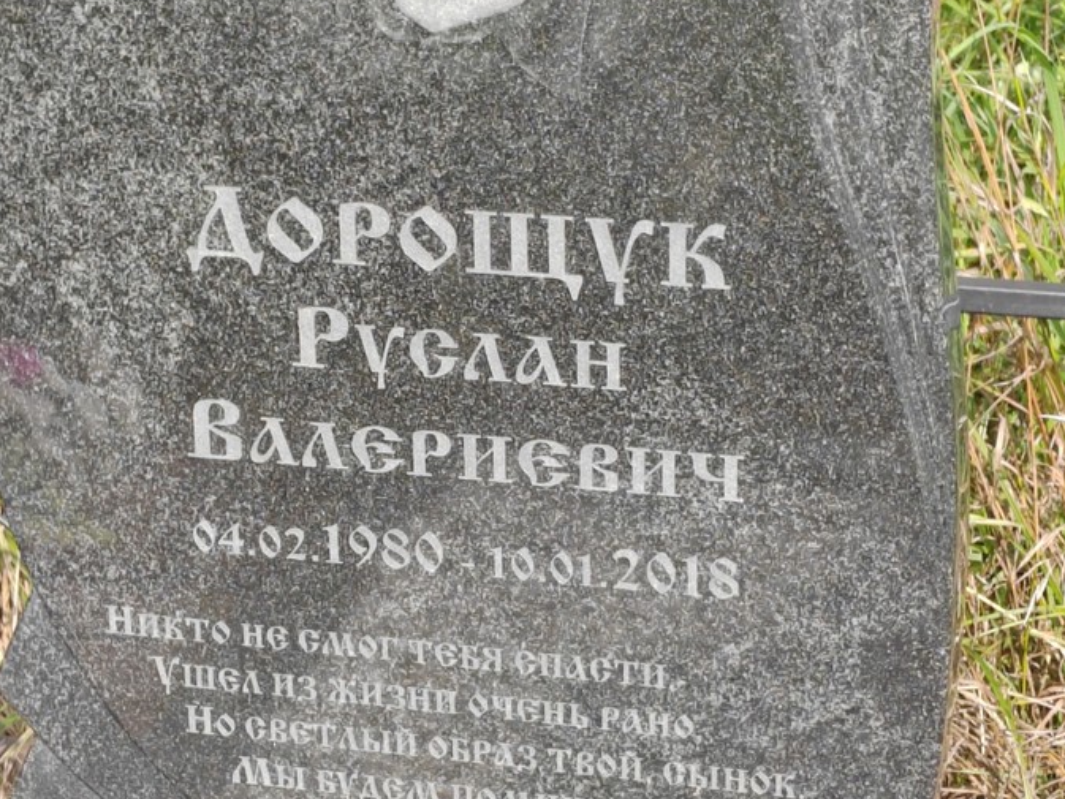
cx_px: 454
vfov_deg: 13.8
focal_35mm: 107
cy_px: 391
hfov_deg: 18.4
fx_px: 3293
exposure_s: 1/380
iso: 100
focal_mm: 5.52
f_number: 1.9
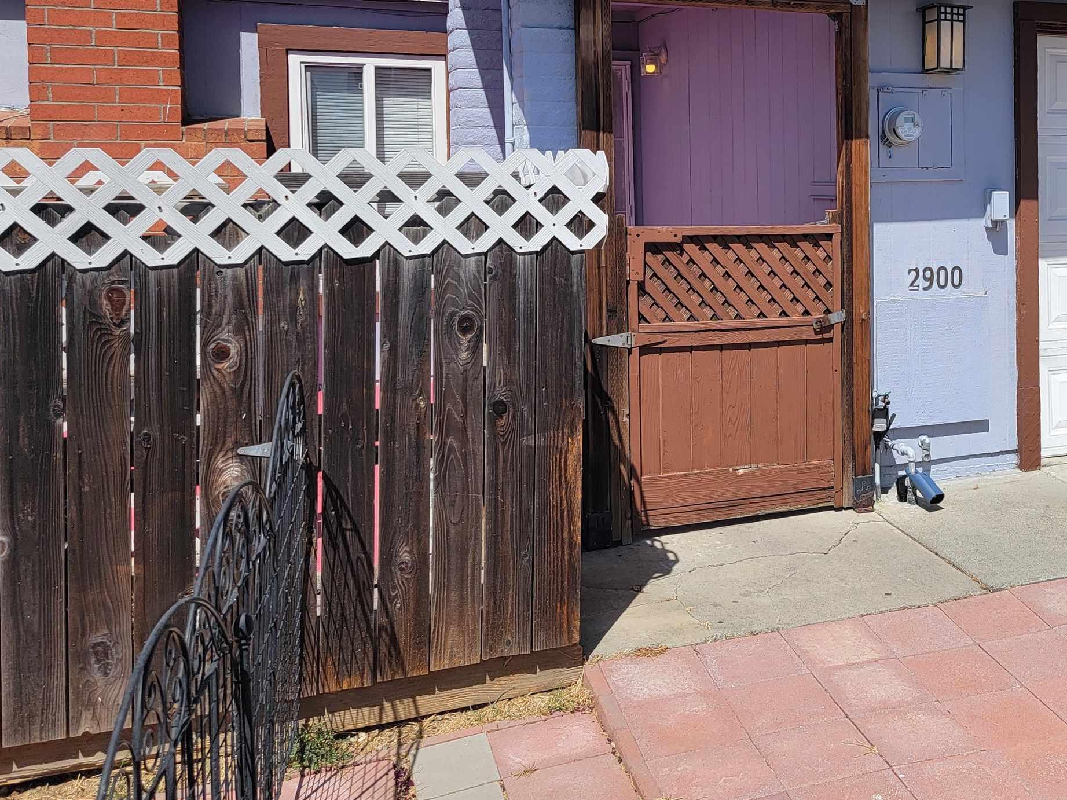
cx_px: 881
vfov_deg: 35.3
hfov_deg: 44.1
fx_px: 1233
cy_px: 222
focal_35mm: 40
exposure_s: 1/1111
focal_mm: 6.7
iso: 16
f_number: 1.8
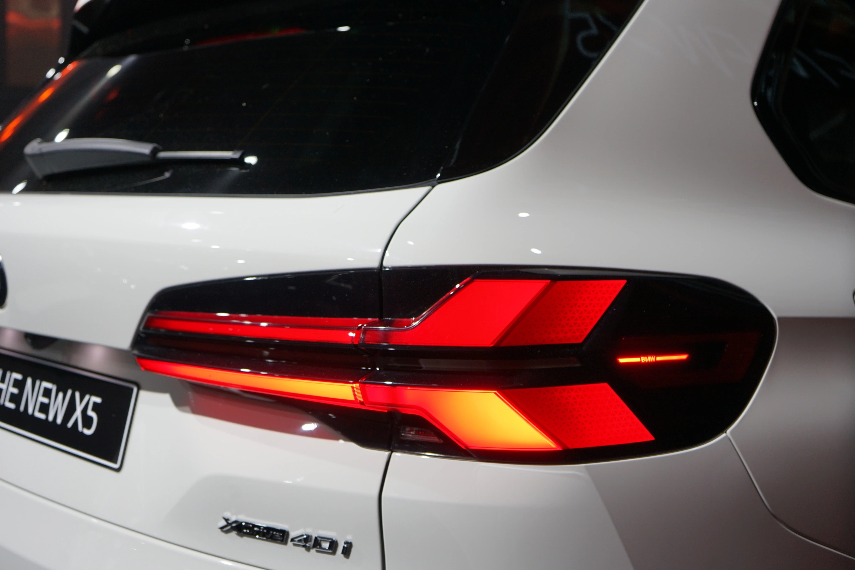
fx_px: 1187
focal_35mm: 50
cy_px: 285
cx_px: 428
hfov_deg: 39.6
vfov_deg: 27.0
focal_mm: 50
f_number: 4.5
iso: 400
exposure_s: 1/125
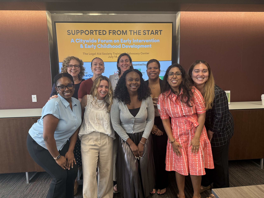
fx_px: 183
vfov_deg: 56.8
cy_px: 99
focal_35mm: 24
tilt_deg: -5.7
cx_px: 132
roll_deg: +1.0
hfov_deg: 71.6
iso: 200
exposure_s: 1/116
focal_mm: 6.76
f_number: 1.78
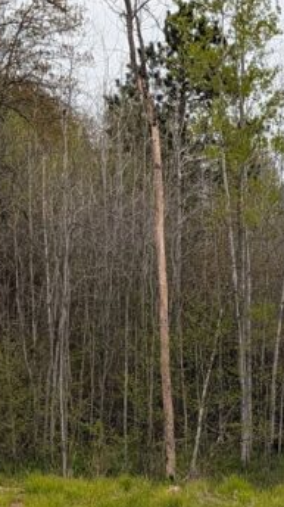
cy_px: 374
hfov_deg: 13.9
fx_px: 1087
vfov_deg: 25.9
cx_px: 430
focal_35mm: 81
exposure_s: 1/499
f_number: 1.68
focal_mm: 6.9
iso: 19
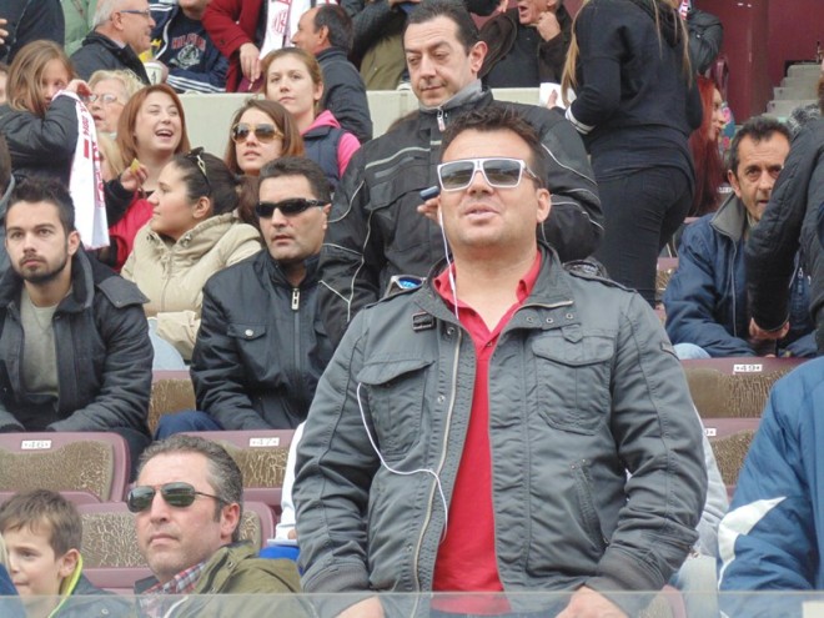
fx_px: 5618
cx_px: 412
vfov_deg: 6.3
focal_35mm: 236
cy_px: 309
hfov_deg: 8.4
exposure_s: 1/125
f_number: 5.6
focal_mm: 42.3
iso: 250
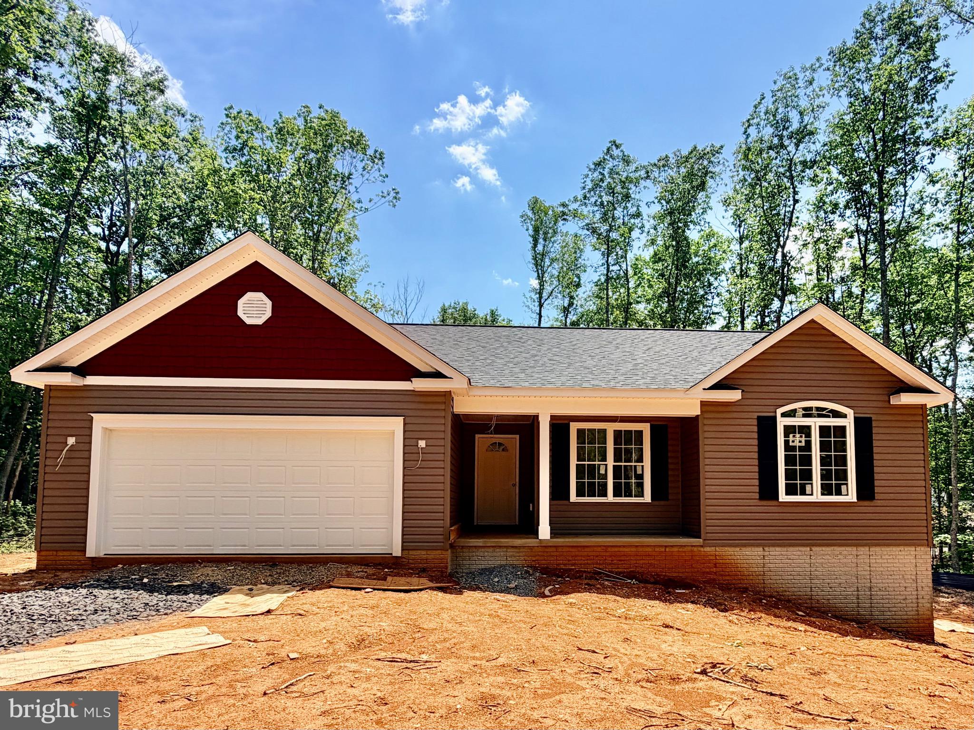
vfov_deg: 85.7
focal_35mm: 14
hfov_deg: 102.1
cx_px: 487
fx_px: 394
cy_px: 365
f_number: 2.2
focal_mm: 2.22
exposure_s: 1/770
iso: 25
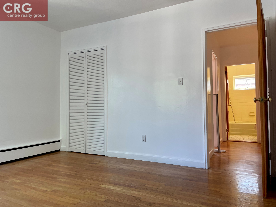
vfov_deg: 53.1
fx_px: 207
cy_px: 104
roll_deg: +0.6
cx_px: 138
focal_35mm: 26
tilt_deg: +1.4
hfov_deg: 67.3
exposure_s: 1/121
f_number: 1.6
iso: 100
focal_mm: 4.2
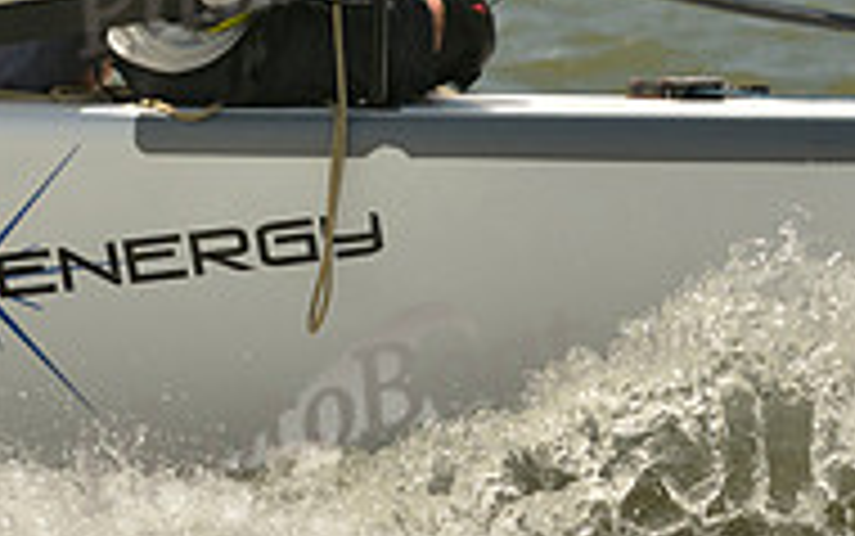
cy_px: -232
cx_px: -158
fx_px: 15994
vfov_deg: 1.9
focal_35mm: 686
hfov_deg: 3.1
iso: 280
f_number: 8
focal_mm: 220
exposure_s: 1/1600
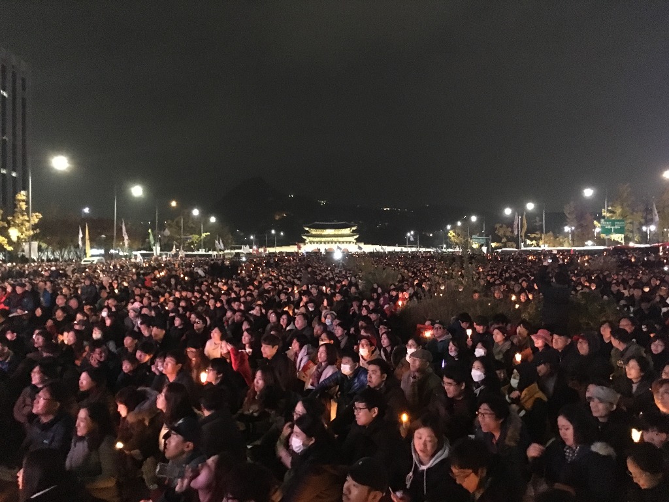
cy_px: 251
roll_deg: +1.0
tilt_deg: +0.2
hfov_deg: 61.7
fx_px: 560
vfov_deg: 48.2
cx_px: 334
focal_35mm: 29
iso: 1250
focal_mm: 4.15
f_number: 2.2
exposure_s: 1/15
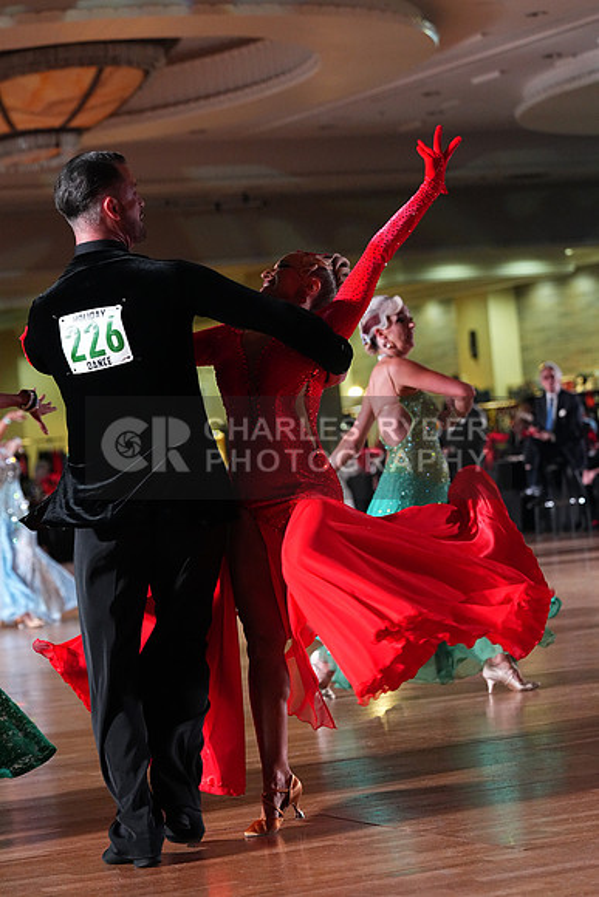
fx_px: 2744
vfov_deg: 18.6
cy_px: 448
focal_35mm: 110
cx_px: 300
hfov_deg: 12.5
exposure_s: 1/400
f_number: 4.5
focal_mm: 110
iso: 6400
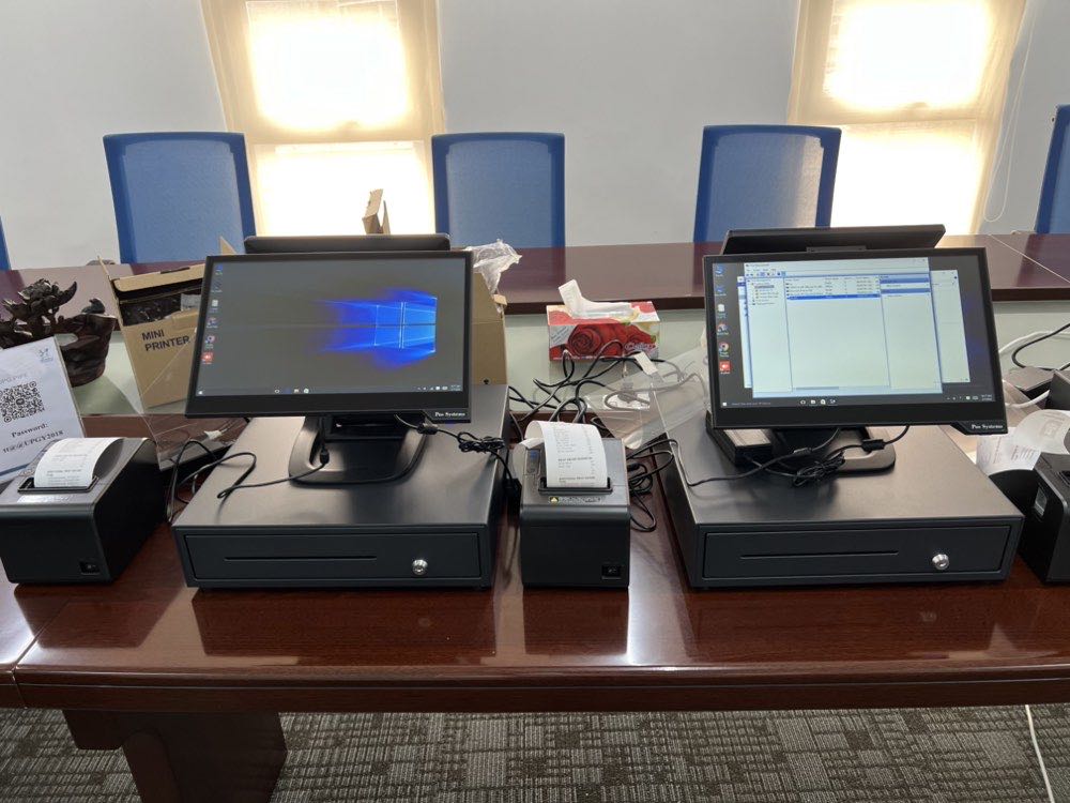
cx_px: 535
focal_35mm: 26
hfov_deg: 67.3
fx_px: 804
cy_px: 402
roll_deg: +0.8
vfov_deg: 53.1
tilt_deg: -27.2
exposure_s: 1/100
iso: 125
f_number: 1.5
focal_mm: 5.7
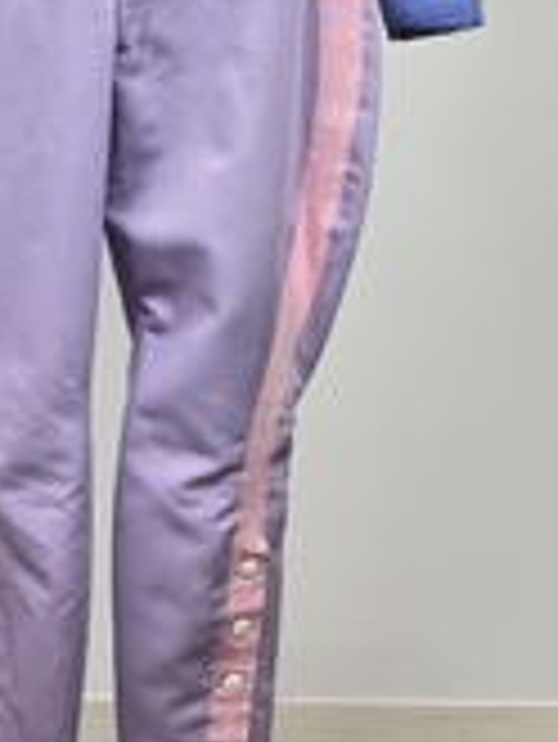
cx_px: 153
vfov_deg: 29.5
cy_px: 81
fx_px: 1352
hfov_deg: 23.1
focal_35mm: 63
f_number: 1.6
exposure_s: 1/120
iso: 50
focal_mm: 5.1
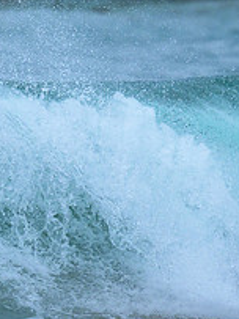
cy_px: 136
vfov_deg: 0.7
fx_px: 27840
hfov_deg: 0.5
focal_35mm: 3021
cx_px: -196
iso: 450
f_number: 6.3
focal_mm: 800
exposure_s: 1/2000
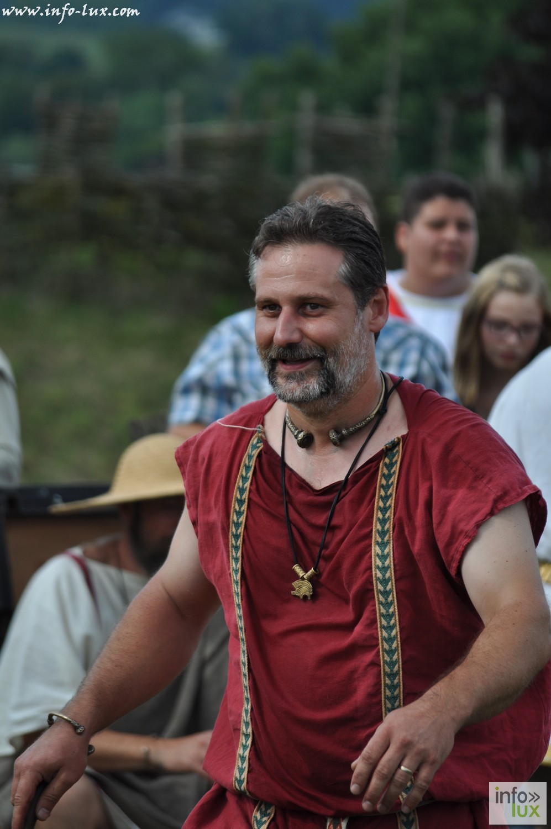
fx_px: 6905
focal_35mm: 300
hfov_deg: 4.6
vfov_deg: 6.9
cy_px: 414
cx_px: 276
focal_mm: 200
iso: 200
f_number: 5.6
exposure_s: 1/500
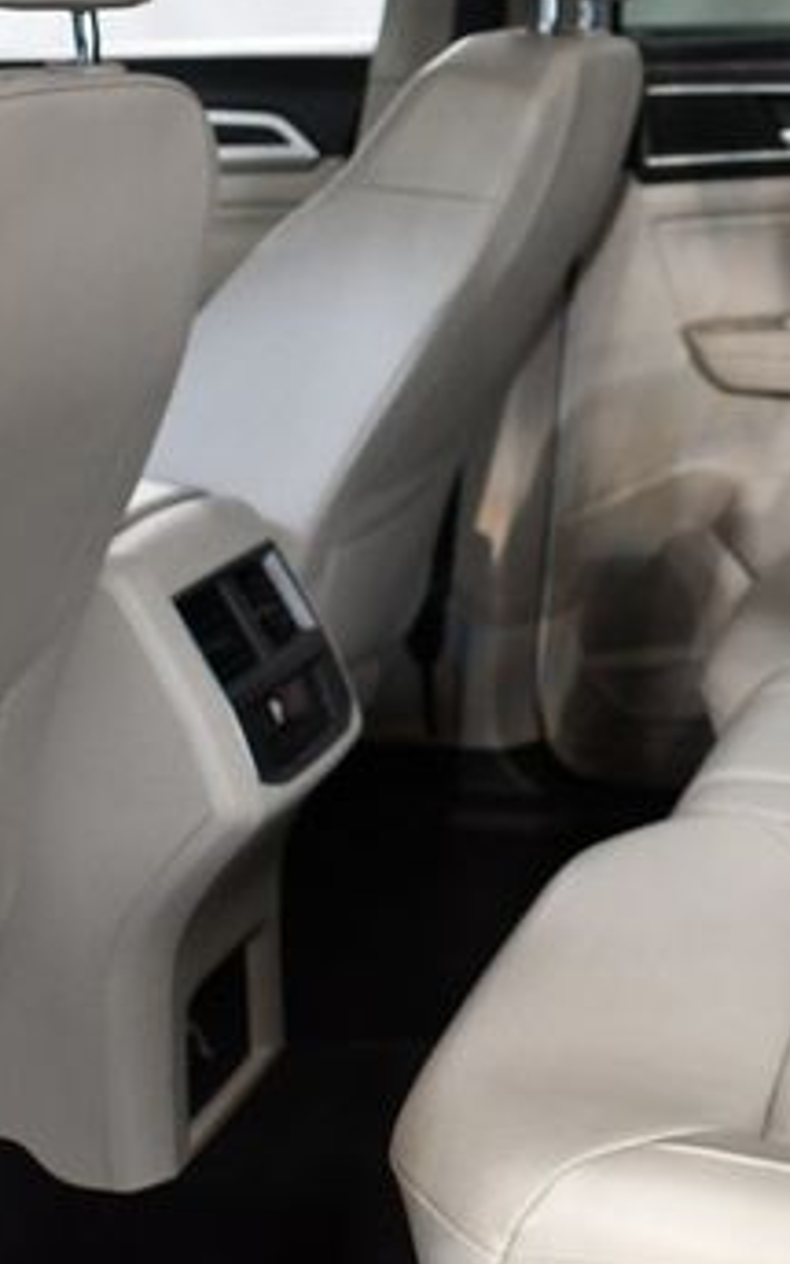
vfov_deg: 27.1
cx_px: 849
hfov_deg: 16.7
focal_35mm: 76
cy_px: 588
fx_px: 2618
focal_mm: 20
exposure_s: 1/125
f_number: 3.5
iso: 1250
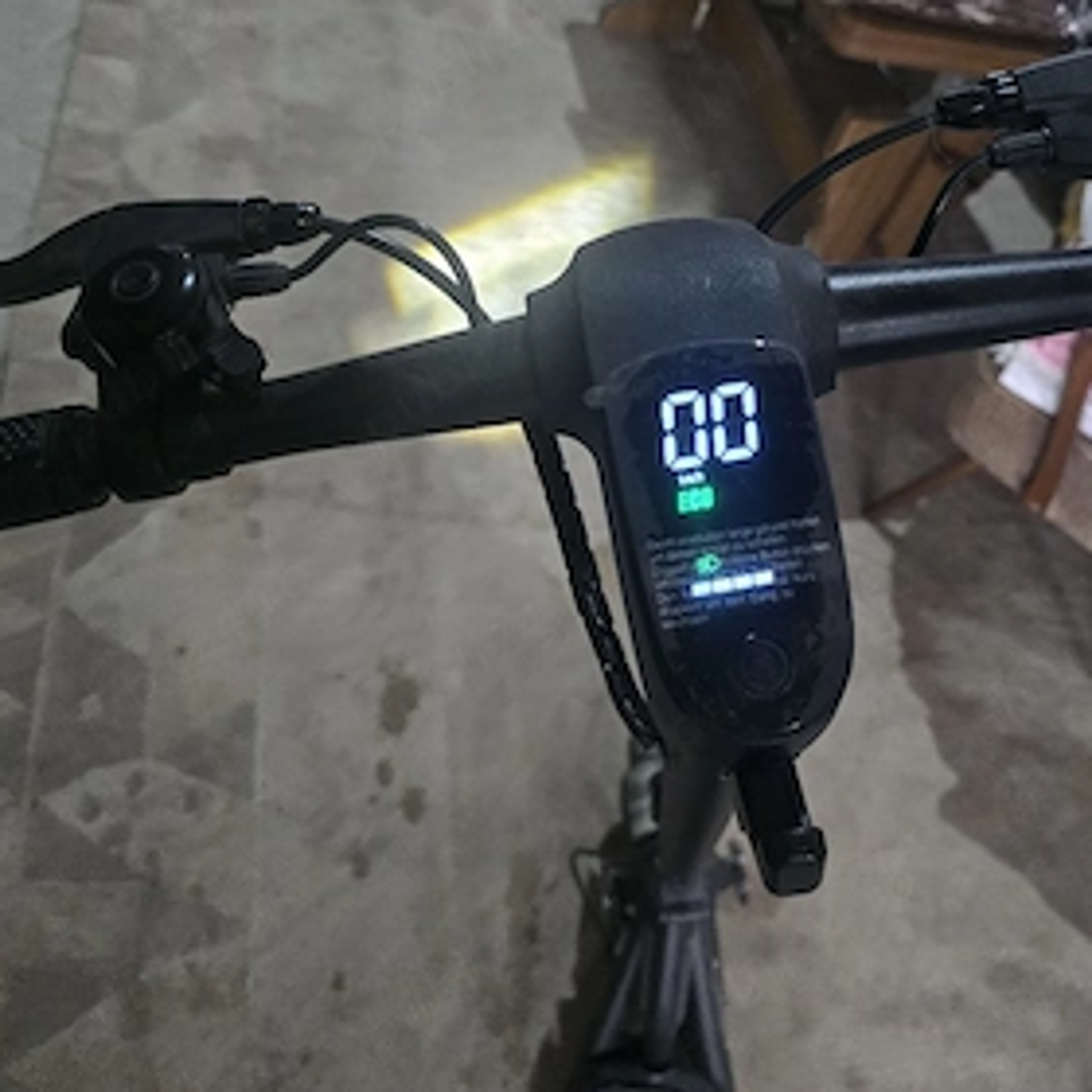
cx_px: 566
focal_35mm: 29
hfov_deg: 55.6
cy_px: 398
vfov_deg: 54.9
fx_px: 1035
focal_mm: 6.3
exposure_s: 1/101
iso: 1600
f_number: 1.7
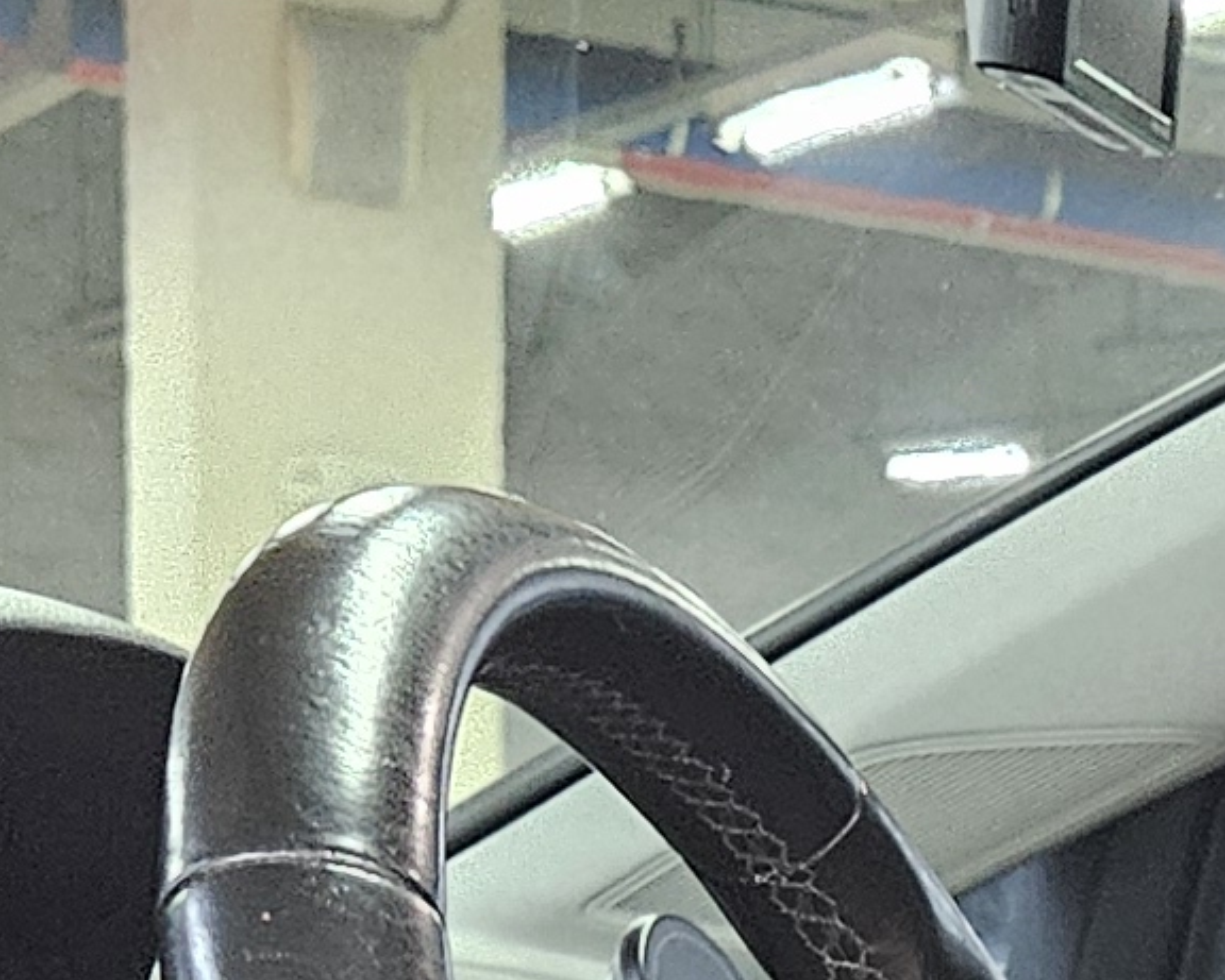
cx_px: 2222
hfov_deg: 11.4
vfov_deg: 8.7
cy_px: 2574
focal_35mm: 156
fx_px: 5657
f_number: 1.8
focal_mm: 5.4
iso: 640
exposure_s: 1/30
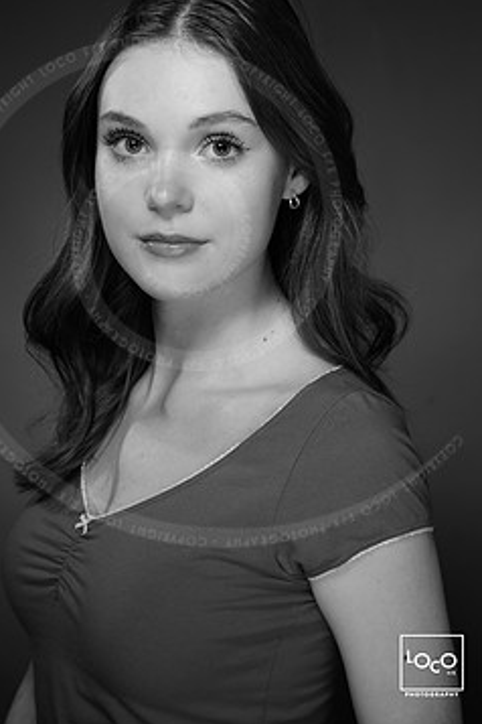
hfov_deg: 12.8
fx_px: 2149
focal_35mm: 107
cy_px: 284
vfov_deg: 19.1
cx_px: 203
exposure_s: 1/200
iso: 80
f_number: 8
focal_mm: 85
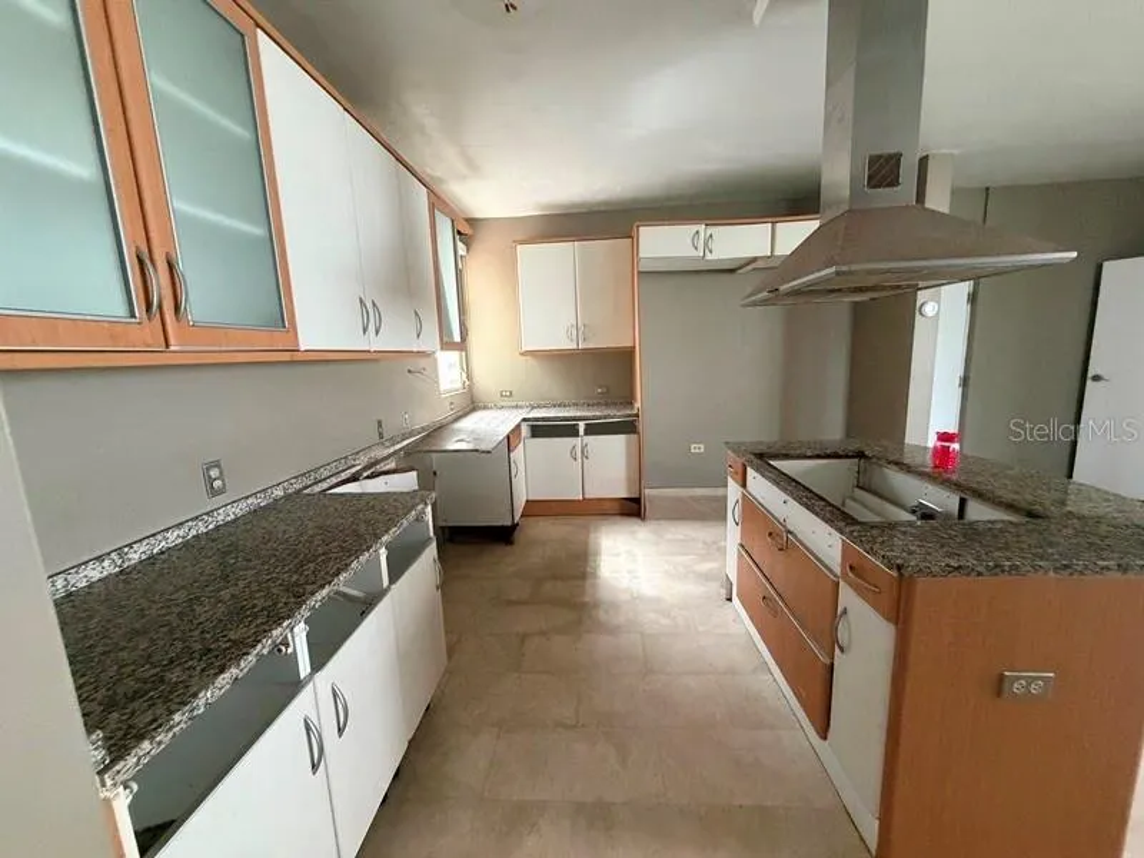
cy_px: 429
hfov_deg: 102.1
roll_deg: +4.7
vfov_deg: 85.7
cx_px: 572
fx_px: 463
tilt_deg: -8.8
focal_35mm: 14
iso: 400
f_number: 2.2
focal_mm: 2.22
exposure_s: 1/60
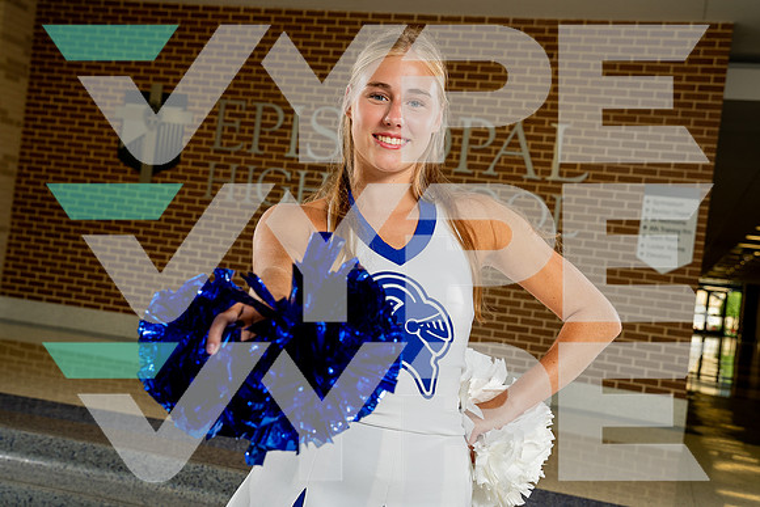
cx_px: 375
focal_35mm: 45
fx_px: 942
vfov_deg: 30.1
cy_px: 252
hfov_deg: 43.9
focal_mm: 43
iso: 250
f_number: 5.6
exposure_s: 1/250
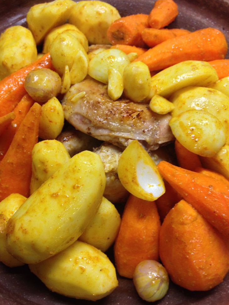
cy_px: 155
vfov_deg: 50.2
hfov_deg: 38.6
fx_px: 327
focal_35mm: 37
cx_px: 110
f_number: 2.4
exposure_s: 1/20
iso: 80
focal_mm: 4.28
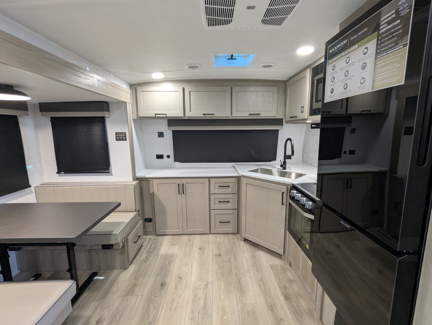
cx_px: 216
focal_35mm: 16
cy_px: 162
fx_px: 200
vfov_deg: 78.2
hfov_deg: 94.4
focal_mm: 2.35
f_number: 2.2
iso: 213
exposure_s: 1/25.5
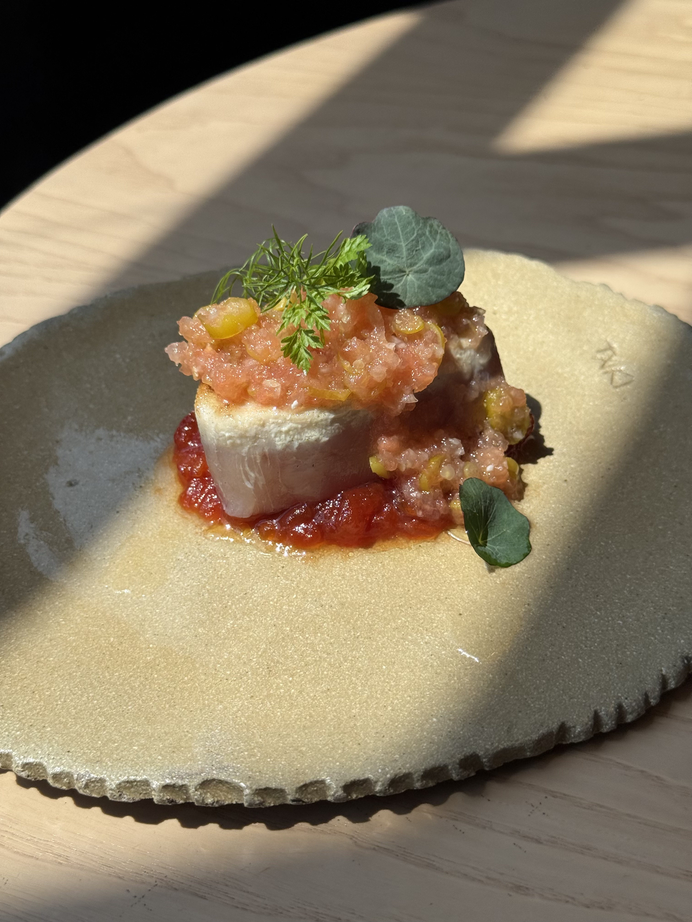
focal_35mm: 48
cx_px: 346
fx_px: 1279
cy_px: 461
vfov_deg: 39.7
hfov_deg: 30.3
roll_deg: +1.1
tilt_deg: -39.3
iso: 80
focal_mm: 6.76
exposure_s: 1/2976
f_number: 1.78
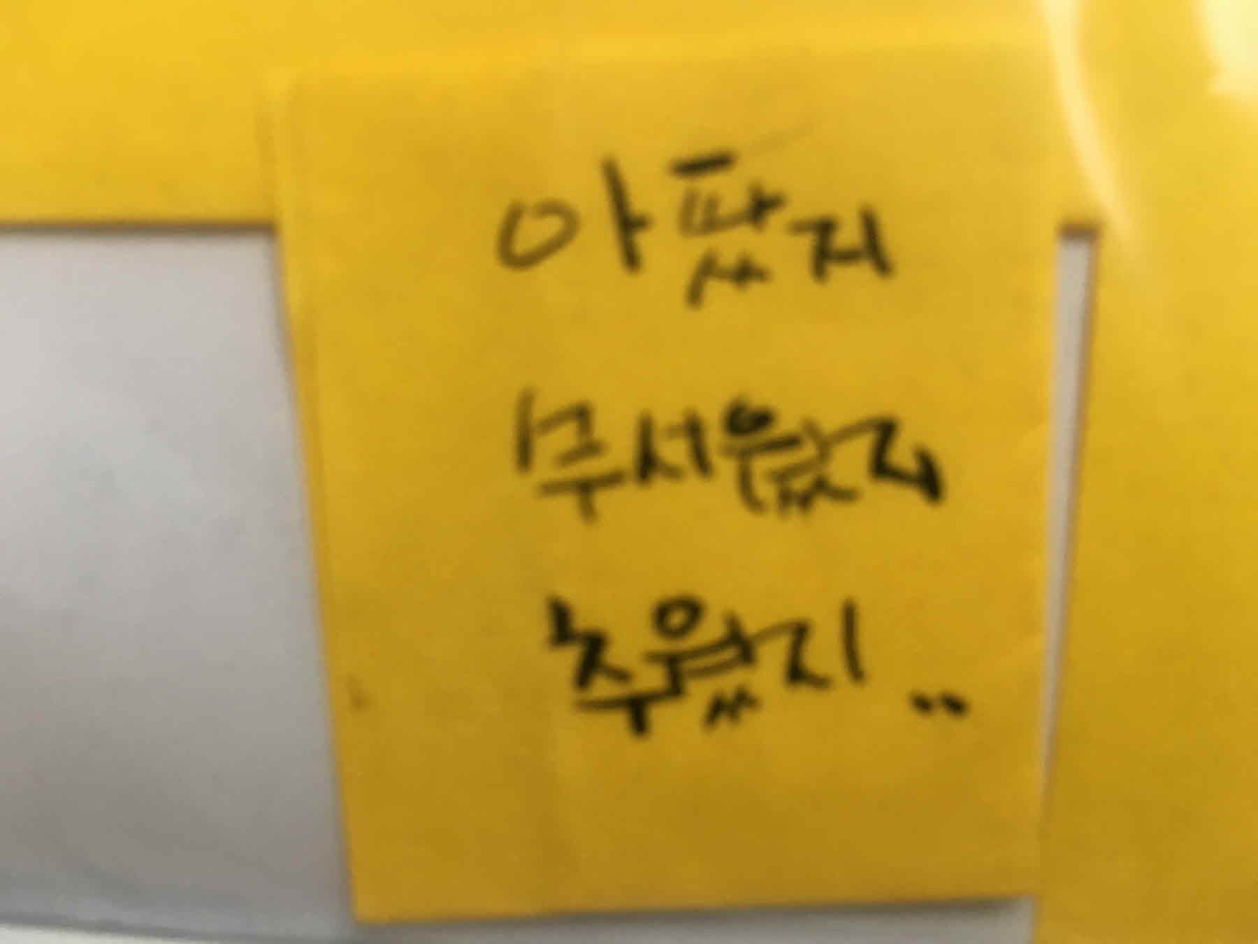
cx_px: 629
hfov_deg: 61.7
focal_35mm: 29
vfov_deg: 48.2
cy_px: 472
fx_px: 1054
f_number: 2.2
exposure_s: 1/30
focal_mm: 4.15
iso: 32
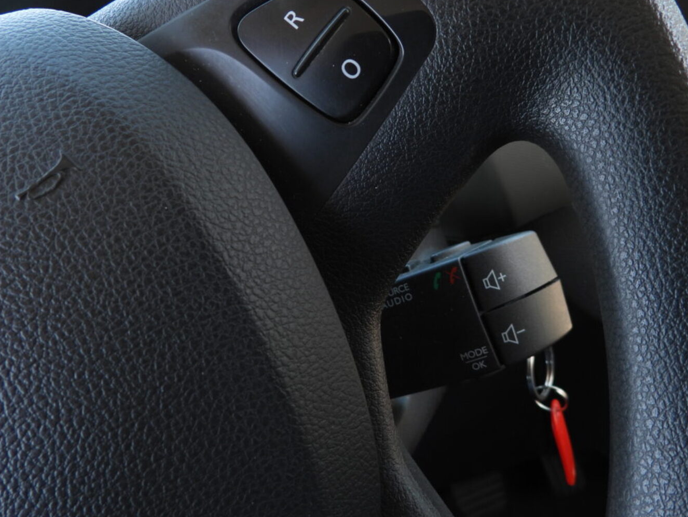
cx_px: 387
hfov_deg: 61.4
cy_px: 247
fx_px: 576
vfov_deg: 48.2
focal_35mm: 29
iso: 100
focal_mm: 4.3
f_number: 2.8
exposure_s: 1/60
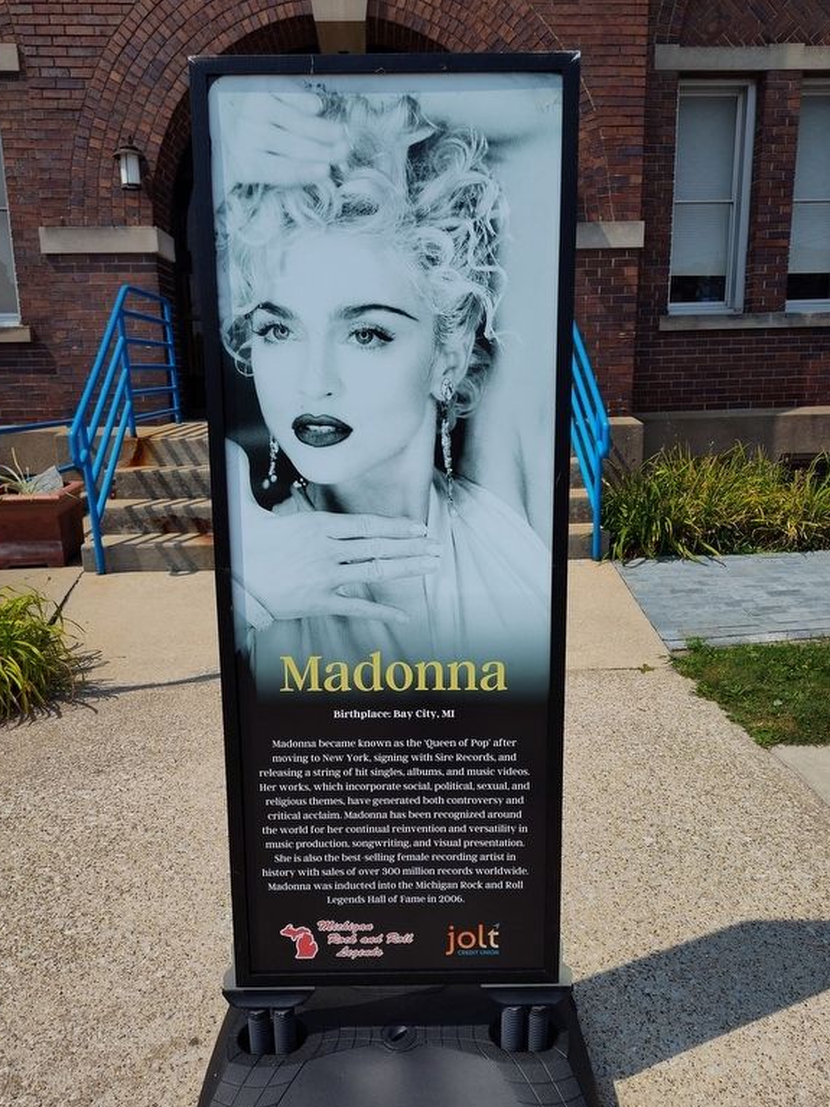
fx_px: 767
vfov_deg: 71.6
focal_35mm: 24
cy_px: 551
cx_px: 413
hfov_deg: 56.8
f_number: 1.8
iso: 100
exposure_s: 1/2214
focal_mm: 5.56
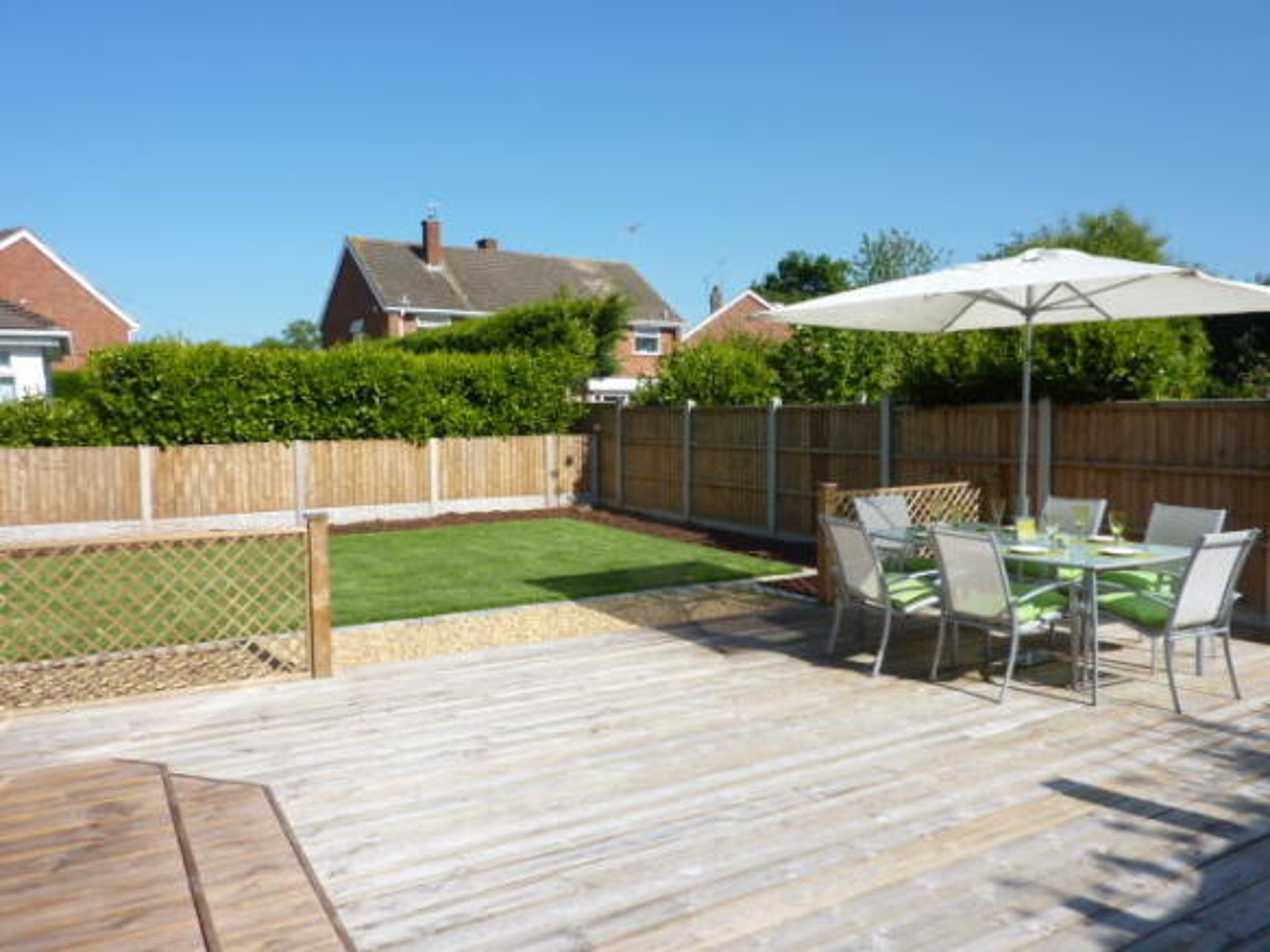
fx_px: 917
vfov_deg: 54.9
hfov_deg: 69.4
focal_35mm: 25
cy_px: 476
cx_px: 635
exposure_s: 1/500
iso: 80
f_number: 4.5
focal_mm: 4.1
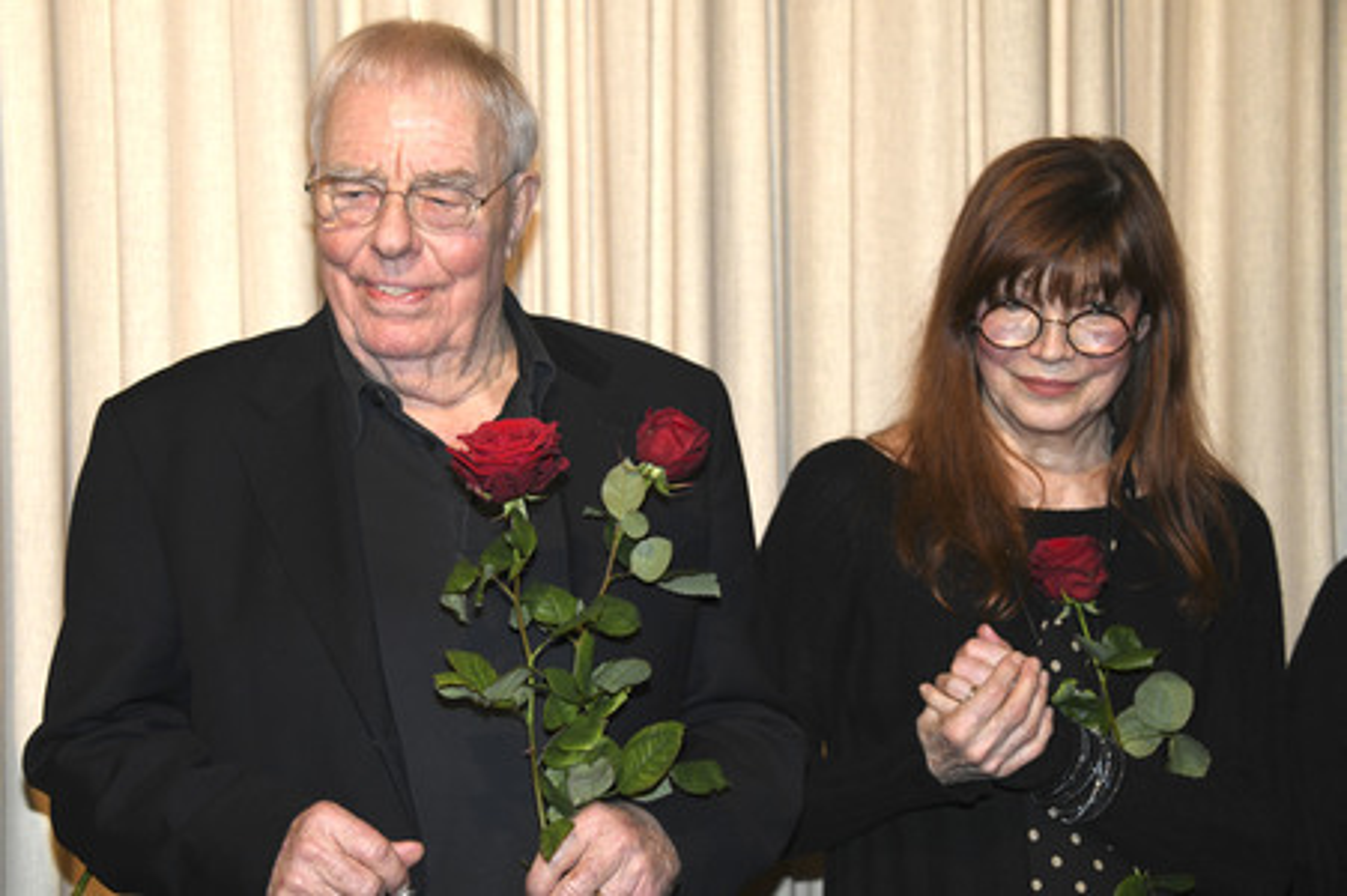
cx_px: 674
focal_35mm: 85
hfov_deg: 23.9
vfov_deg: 16.0
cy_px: 448
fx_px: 3178
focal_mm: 85
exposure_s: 1/125
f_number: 6.3
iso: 2000
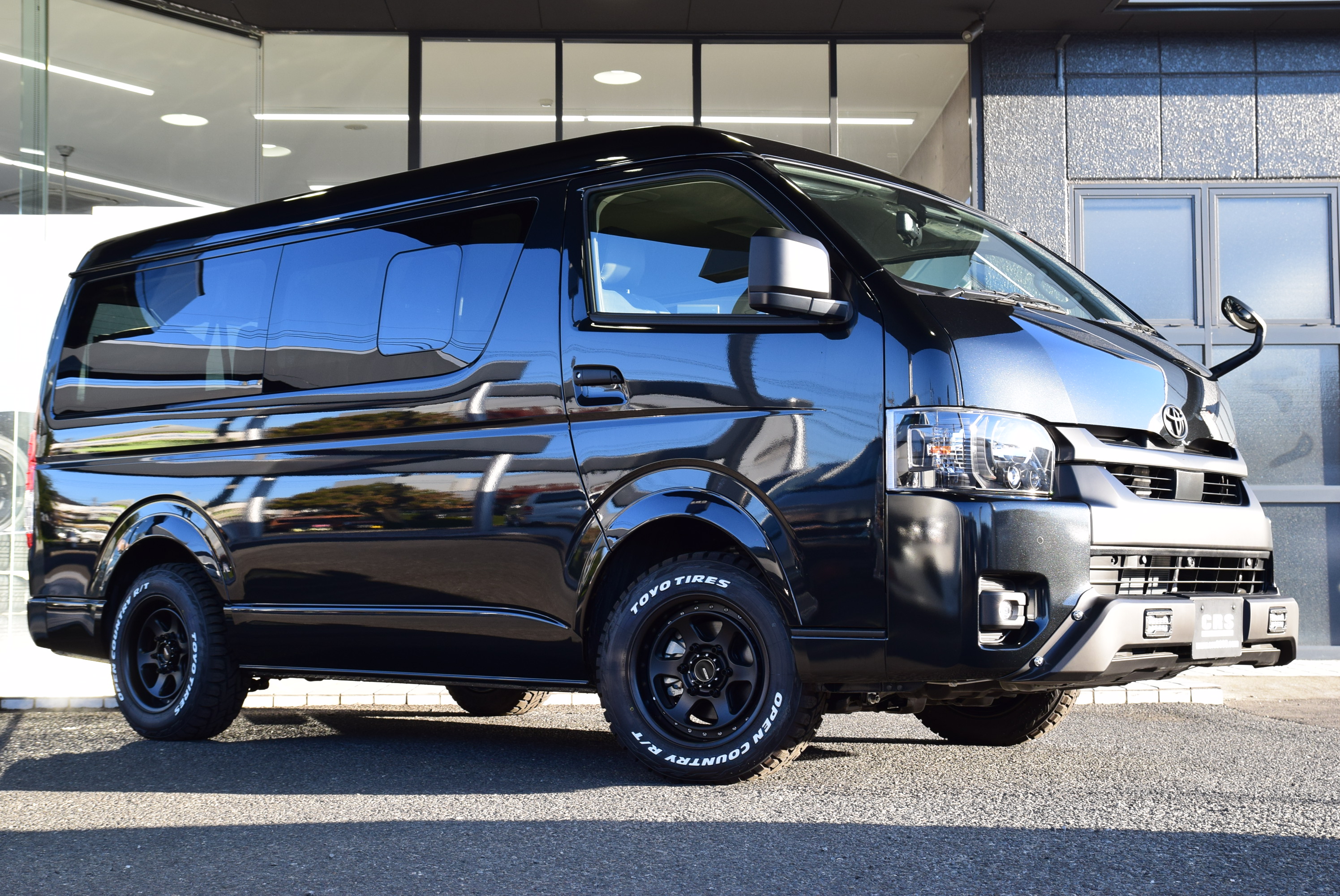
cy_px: 448
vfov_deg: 28.1
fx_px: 1788
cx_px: 670
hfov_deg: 41.1
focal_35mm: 48
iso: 400
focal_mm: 32
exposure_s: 1/160
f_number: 9
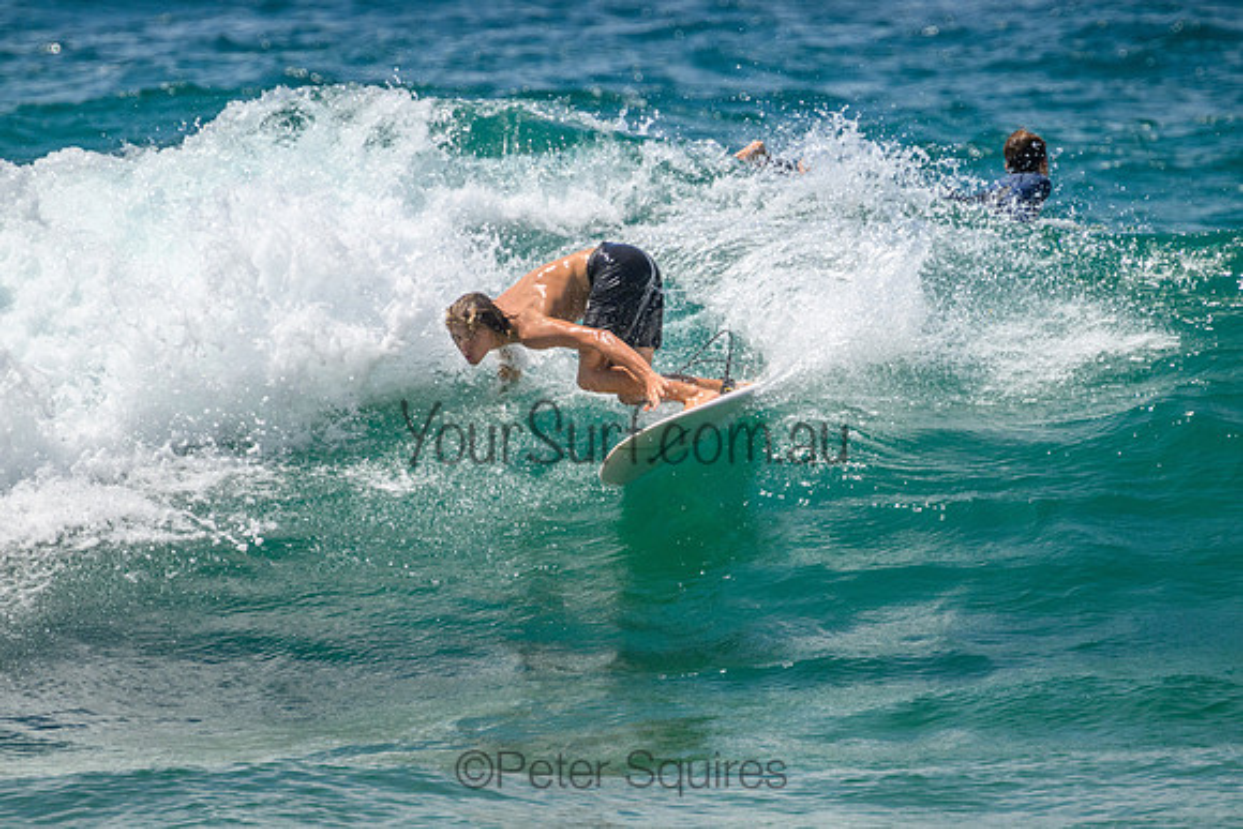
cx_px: 747
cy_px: 498
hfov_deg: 2.1
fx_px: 33211
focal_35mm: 962
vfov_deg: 1.4
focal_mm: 800
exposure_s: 1/2000
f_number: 11
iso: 800
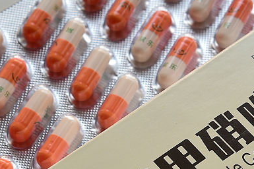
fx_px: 1100
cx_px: 156
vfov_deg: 8.7
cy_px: 180
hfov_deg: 13.2
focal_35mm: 156
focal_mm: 50
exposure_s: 1/30
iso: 500
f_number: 8
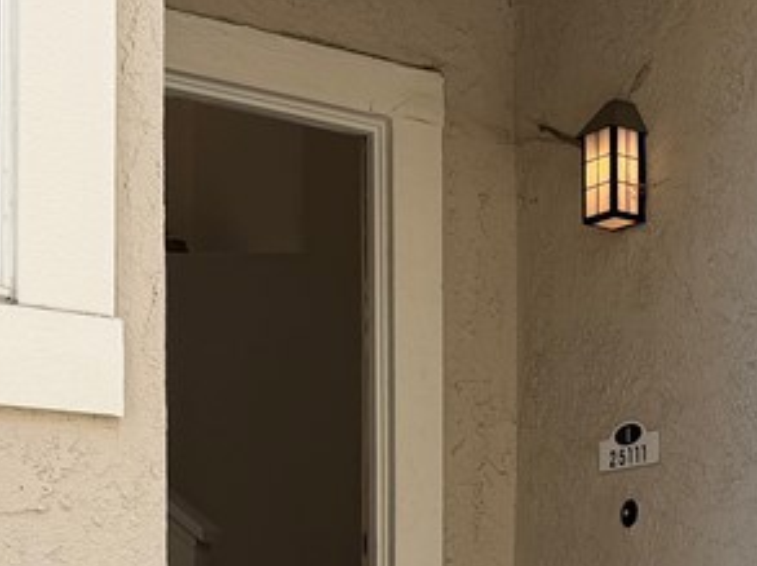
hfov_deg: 22.3
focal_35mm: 84
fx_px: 1835
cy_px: 690
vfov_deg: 16.7
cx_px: 785
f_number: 1.78
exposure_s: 1/1106
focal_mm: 6.76
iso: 80
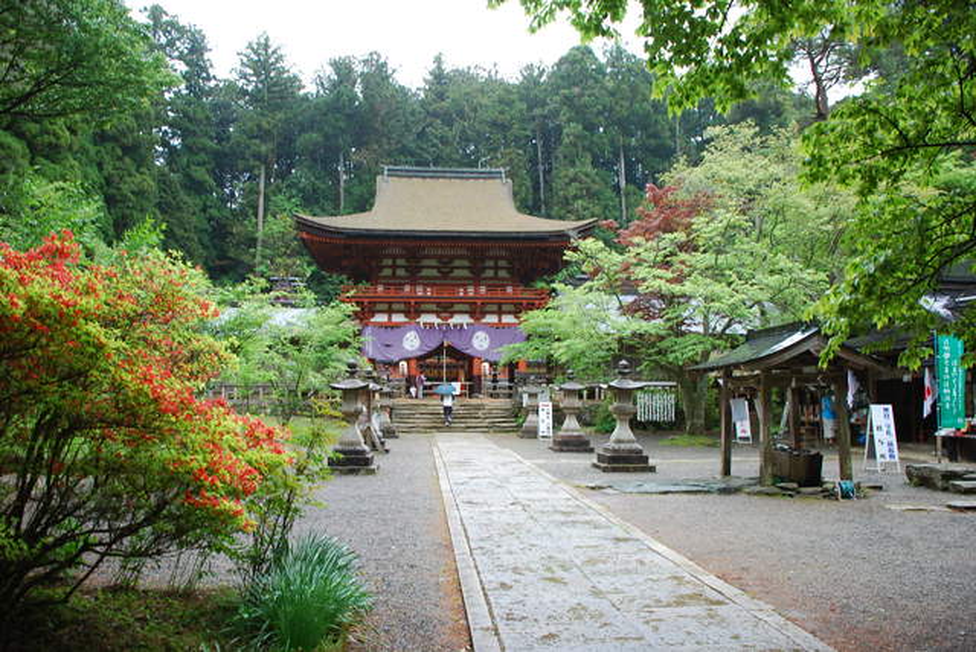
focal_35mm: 27
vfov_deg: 48.0
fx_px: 733
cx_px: 488
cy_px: 326
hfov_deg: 67.3
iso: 200
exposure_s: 1/60
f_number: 4
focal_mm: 18
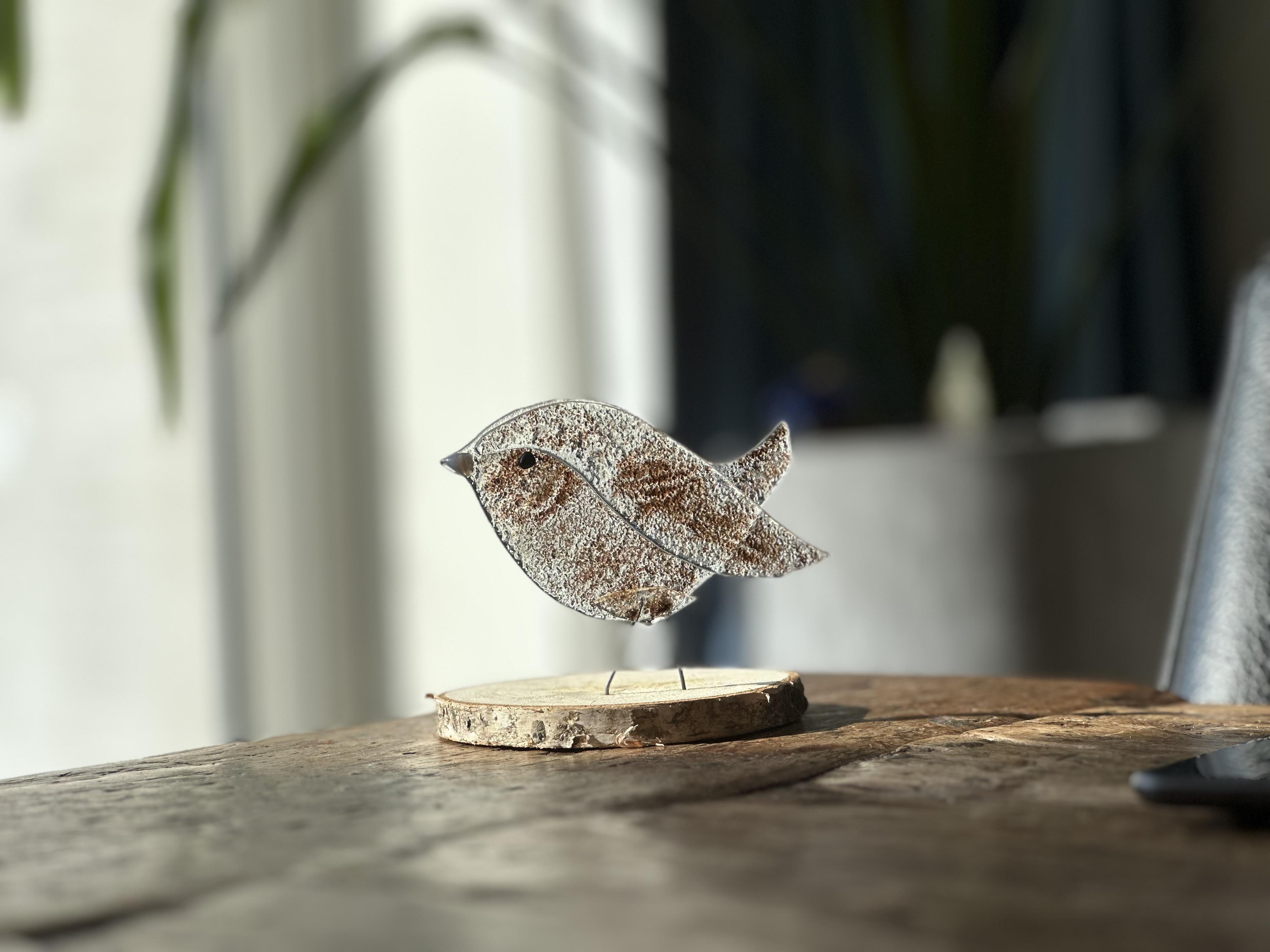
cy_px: 476
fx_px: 2825
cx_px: 635
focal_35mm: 77
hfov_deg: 25.3
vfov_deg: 19.1
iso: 32
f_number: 2.8
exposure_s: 1/494
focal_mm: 9
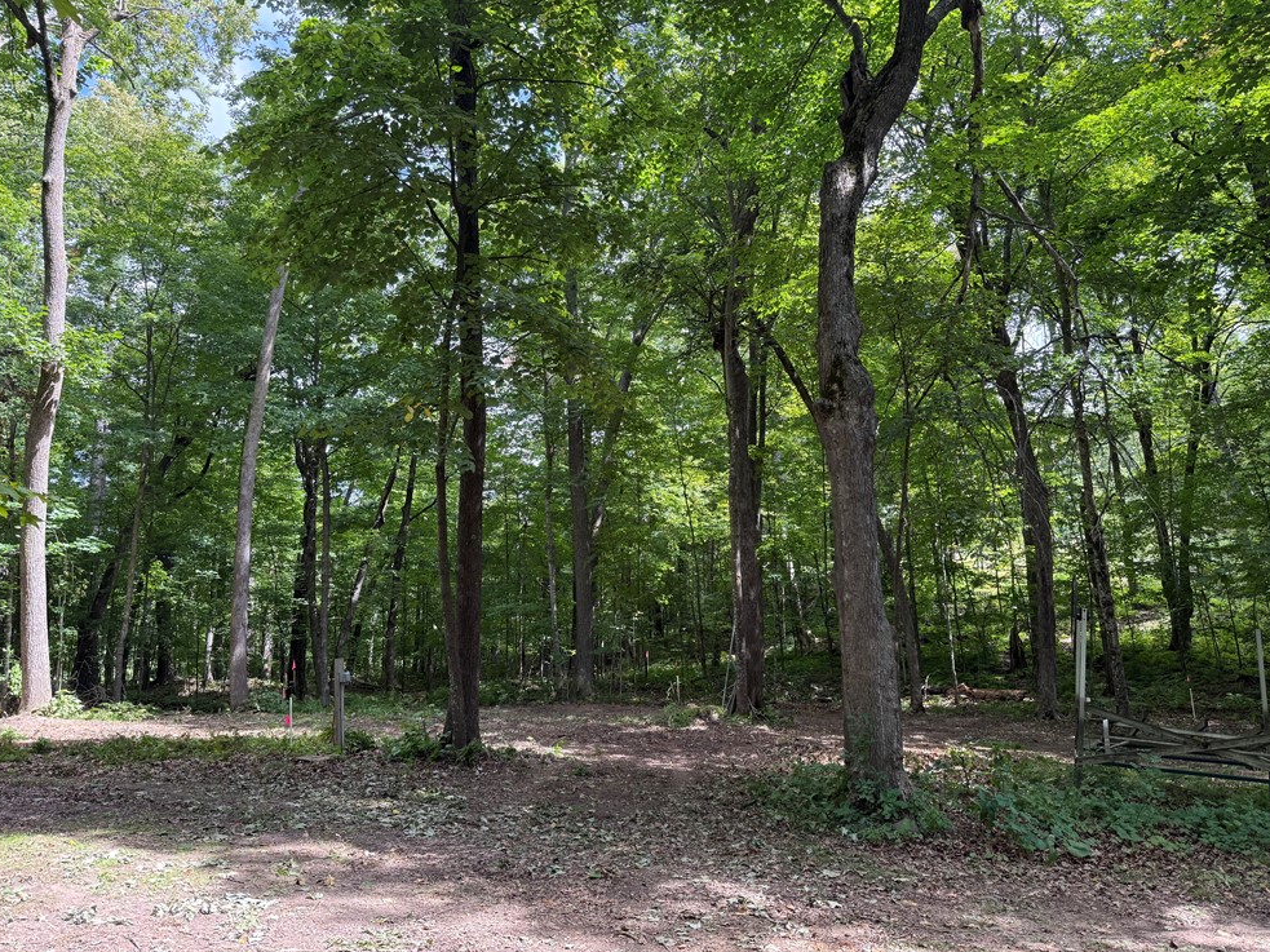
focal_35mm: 25
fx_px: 917
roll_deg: +2.6
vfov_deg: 54.9
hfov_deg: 69.4
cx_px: 649
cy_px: 465
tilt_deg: +9.5
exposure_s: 1/421
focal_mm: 6.76
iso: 100
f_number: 1.78
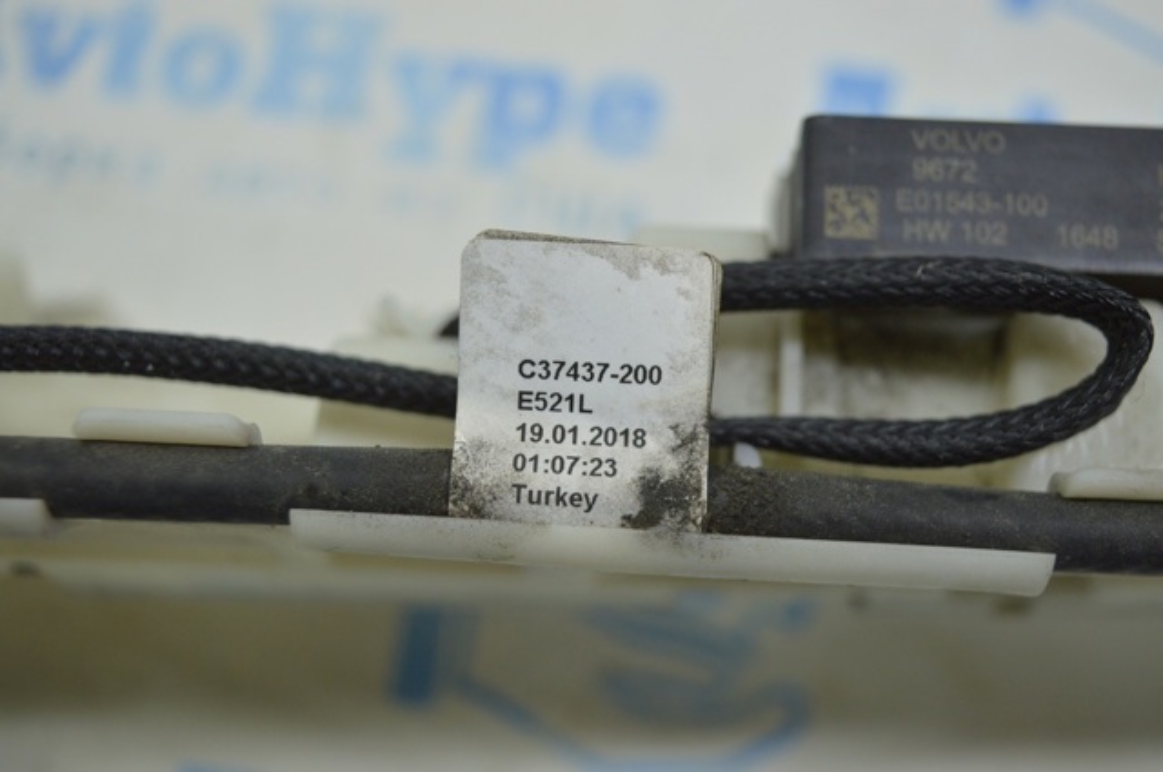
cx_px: 582
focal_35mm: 52
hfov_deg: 37.9
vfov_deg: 25.7
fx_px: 1694
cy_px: 386
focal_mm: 35
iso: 400
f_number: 4.5
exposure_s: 1/50
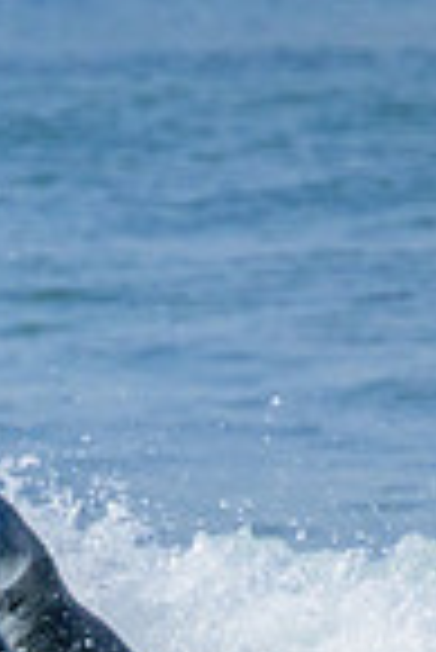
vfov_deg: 0.6
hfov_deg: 0.4
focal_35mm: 3190
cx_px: -198
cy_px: 722
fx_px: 57809
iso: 1800
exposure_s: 1/1600
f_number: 11
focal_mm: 800
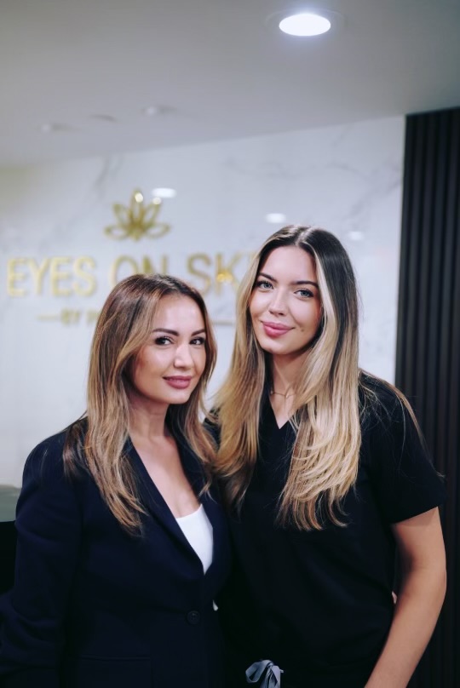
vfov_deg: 47.0
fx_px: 792
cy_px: 344
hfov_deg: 32.4
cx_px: 230
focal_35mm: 41
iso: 1250
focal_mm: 41.4
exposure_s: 1/250
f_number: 2
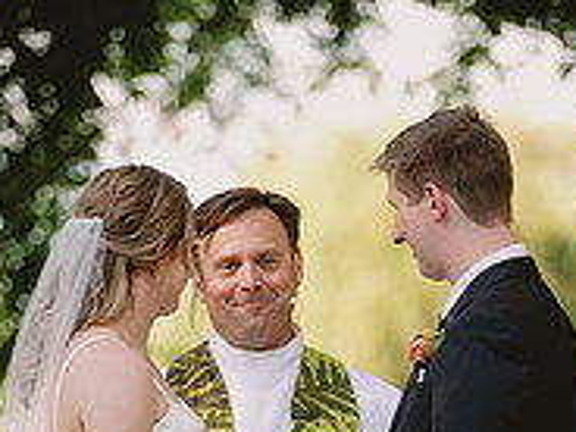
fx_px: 7837
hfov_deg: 4.2
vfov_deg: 3.1
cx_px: 290
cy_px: 629
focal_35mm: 471
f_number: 2.8
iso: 100
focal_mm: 200
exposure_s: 1/200
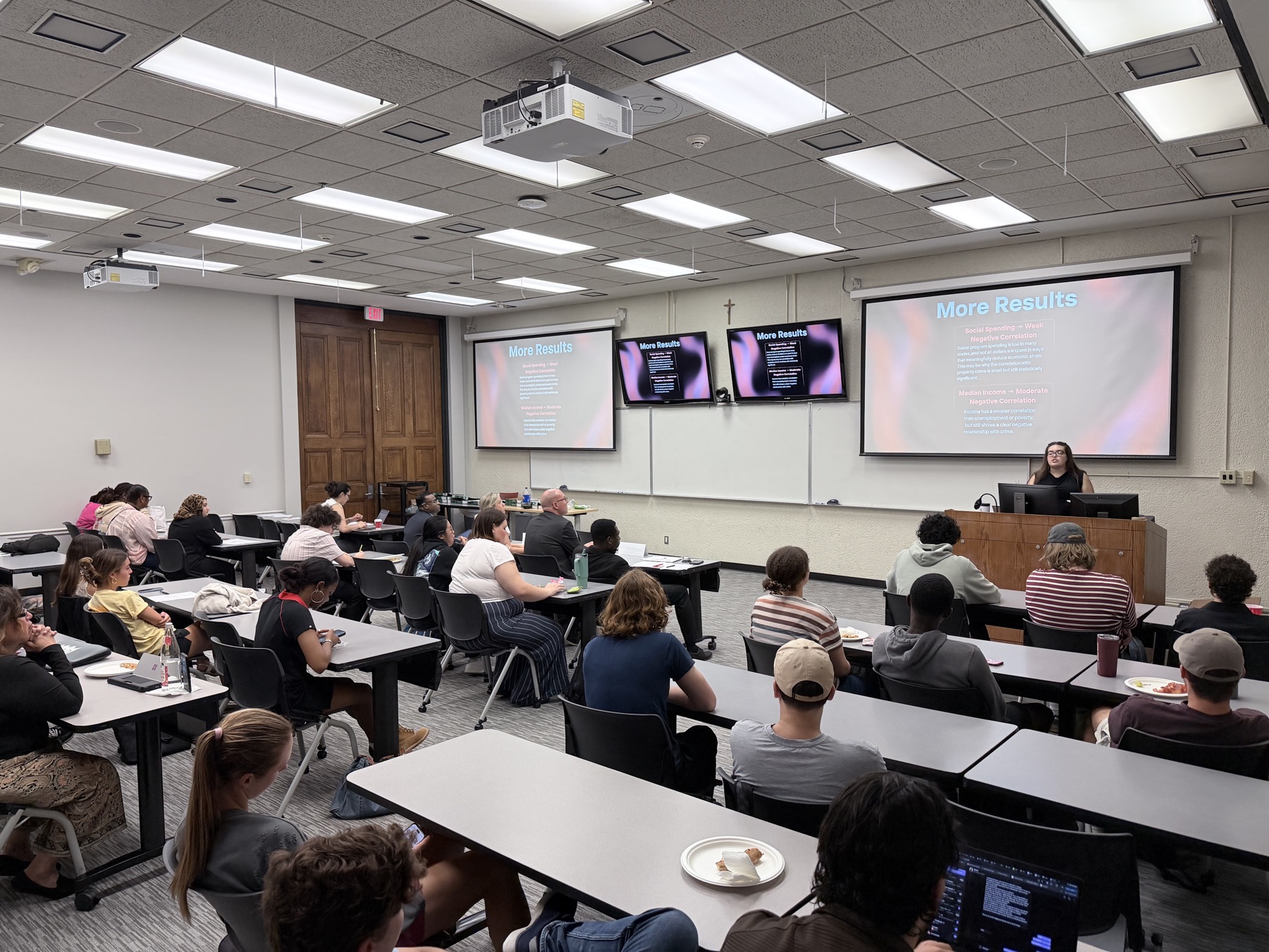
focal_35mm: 24
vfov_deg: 56.8
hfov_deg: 71.6
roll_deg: +1.0
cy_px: 476
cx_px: 634
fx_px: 880
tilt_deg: -3.4
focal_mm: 6.76
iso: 200
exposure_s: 1/157
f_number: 1.78
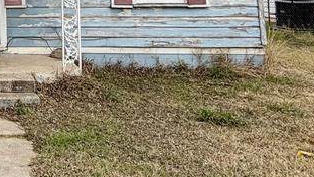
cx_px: -59
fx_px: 417
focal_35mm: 50
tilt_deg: +5.0
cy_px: -57
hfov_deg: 33.8
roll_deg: +0.3
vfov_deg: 21.5
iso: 40
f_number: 2.2
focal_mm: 2.22
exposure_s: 1/631
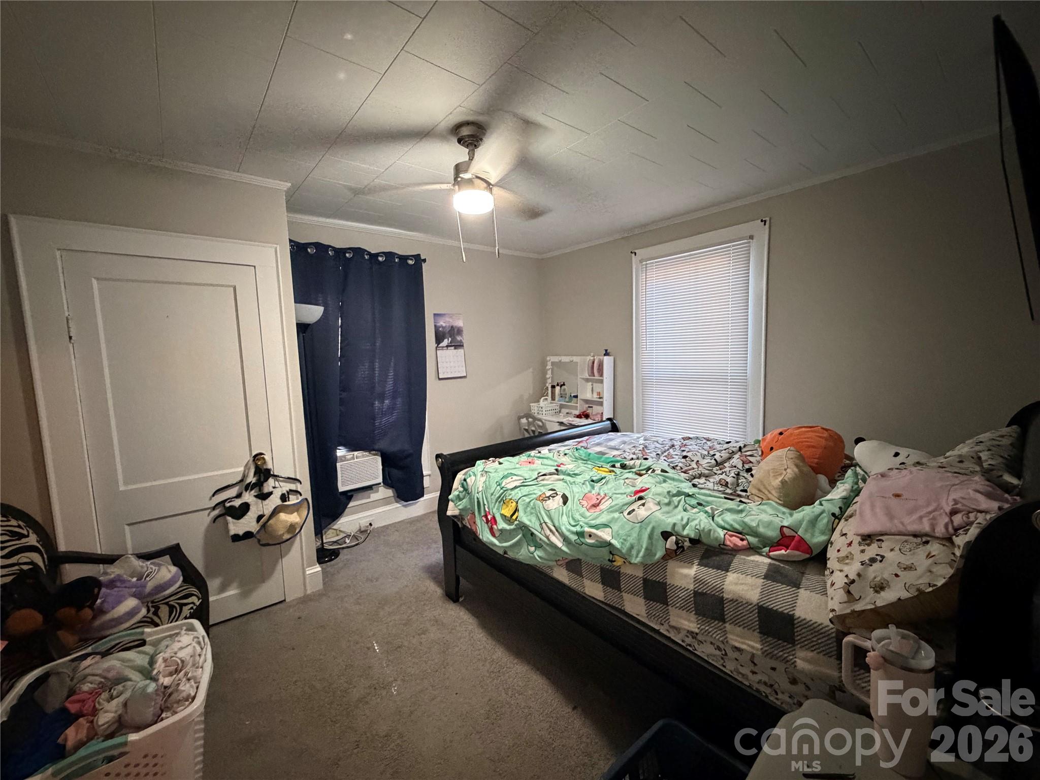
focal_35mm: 14
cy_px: 390
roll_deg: +2.6
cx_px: 520
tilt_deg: -5.3
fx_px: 421
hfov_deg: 102.1
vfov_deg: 85.7
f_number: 2.2
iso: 1000
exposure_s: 1/40
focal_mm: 2.22
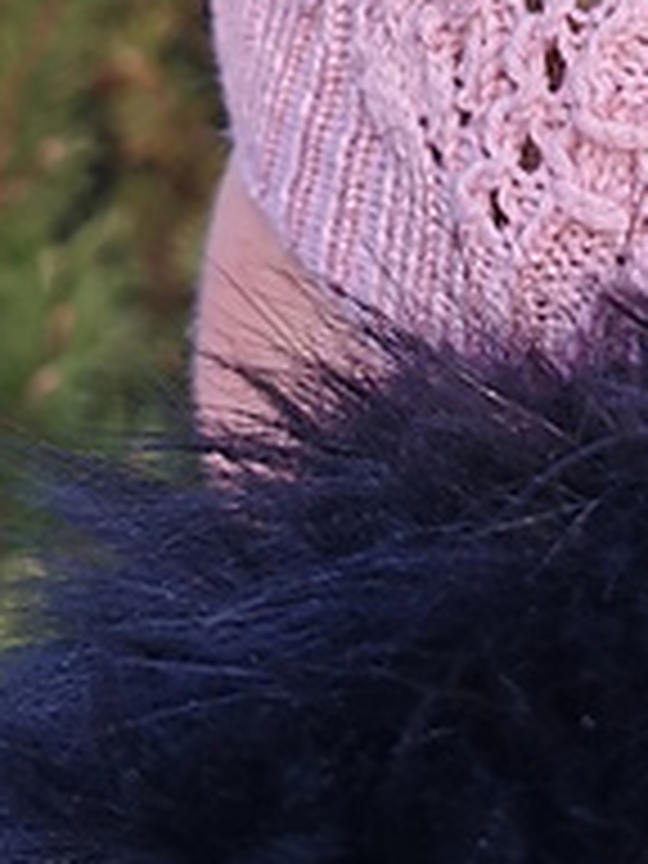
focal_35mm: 90
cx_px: 716
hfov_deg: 15.9
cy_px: -32
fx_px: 2246
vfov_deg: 20.9
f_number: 1.6
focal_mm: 5.56
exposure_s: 1/767
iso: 50
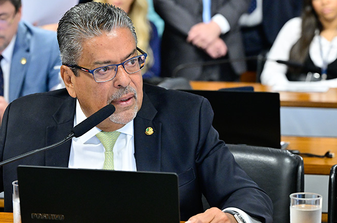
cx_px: 124
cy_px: 102
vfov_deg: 8.0
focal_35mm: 170
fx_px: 1588
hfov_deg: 12.1
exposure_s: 1/60
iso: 4000
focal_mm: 130
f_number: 5.6
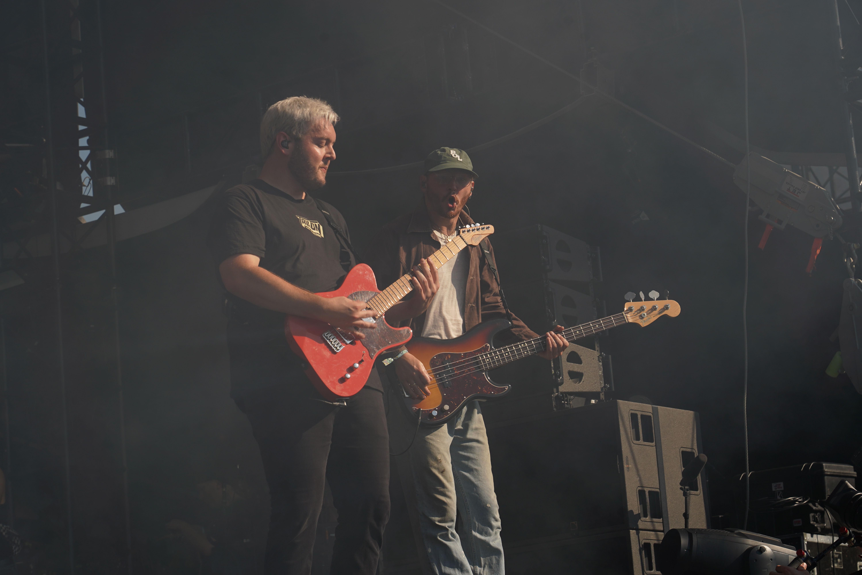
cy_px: 288
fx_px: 2514
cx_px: 431
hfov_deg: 19.5
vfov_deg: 13.0
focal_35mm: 105
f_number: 8
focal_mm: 105
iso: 100
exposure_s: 1/500
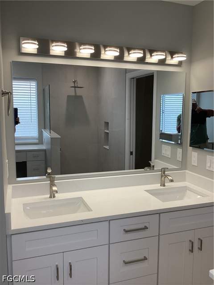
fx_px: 256
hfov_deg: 45.4
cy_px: 142
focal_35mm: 31
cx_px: 107
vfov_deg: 58.4
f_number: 2.4
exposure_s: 1/120
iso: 50
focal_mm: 3.3
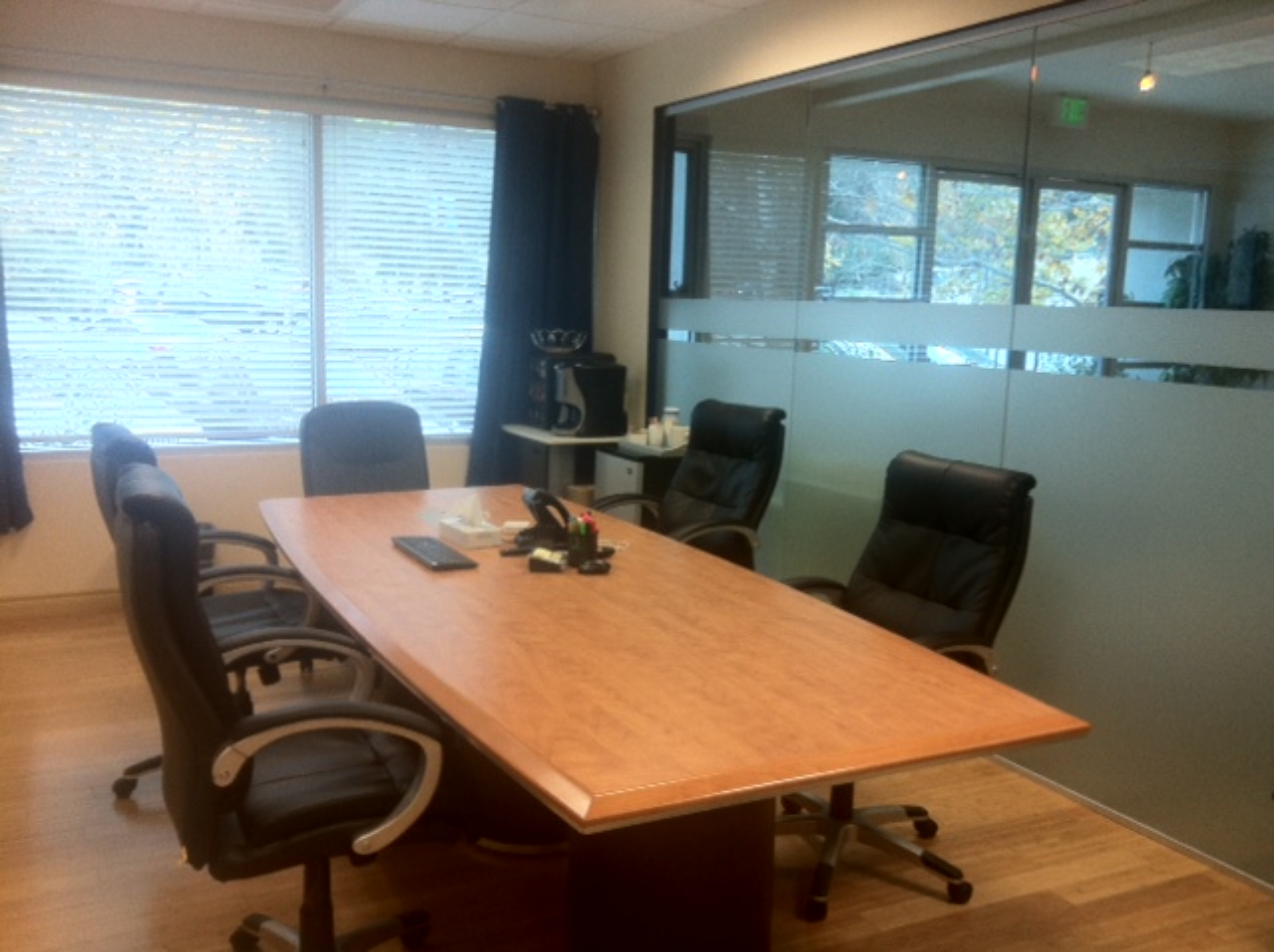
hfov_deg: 52.7
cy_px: 476
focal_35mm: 35
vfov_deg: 40.6
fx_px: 1286
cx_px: 637
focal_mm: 3.85
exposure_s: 1/30
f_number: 2.8
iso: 80
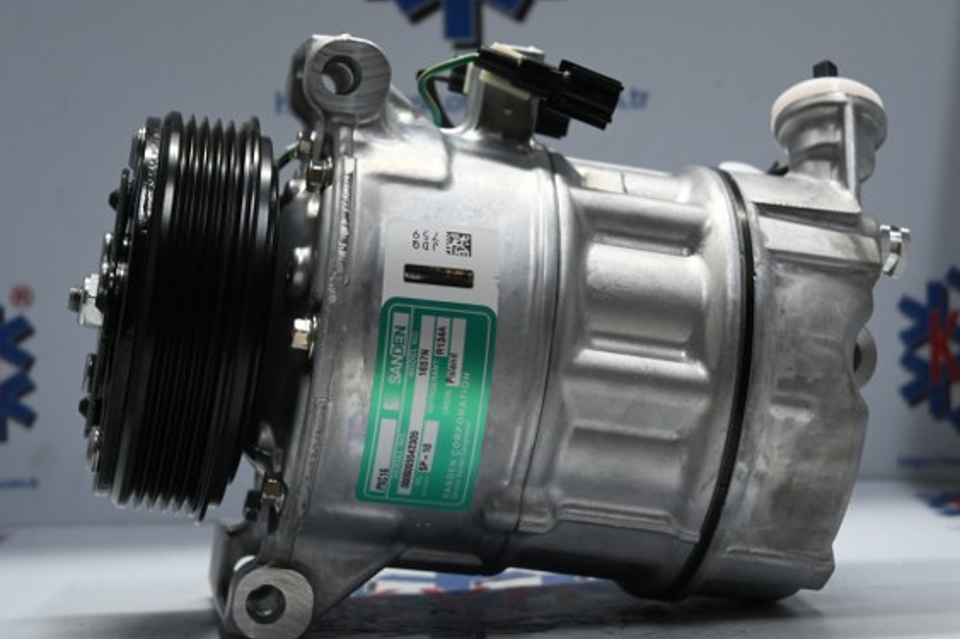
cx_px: 483
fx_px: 2133
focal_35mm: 80
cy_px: 302
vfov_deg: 17.1
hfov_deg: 25.4
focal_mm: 50
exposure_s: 1/80
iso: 1400
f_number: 6.3
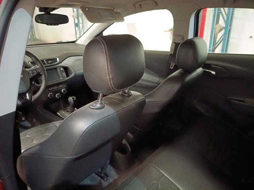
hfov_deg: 67.3
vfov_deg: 53.1
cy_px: 95
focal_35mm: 26
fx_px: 191
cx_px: 127
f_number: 1.8
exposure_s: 1/24
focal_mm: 4.81
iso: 5640
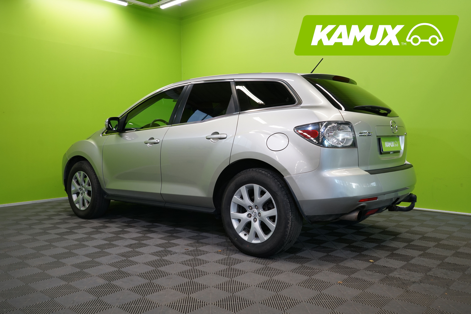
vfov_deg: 42.3
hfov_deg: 60.3
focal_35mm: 31
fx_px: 406
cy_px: 157
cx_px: 236
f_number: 6.3
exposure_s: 1/30
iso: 500
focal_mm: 31
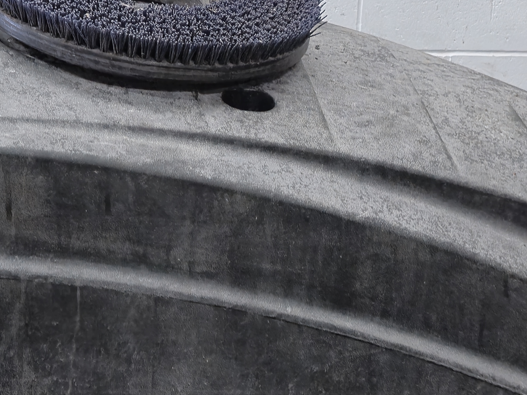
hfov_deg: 25.4
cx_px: 153
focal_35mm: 76
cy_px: 250
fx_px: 1157
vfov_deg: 19.3
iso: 200
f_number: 1.8
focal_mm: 5.4
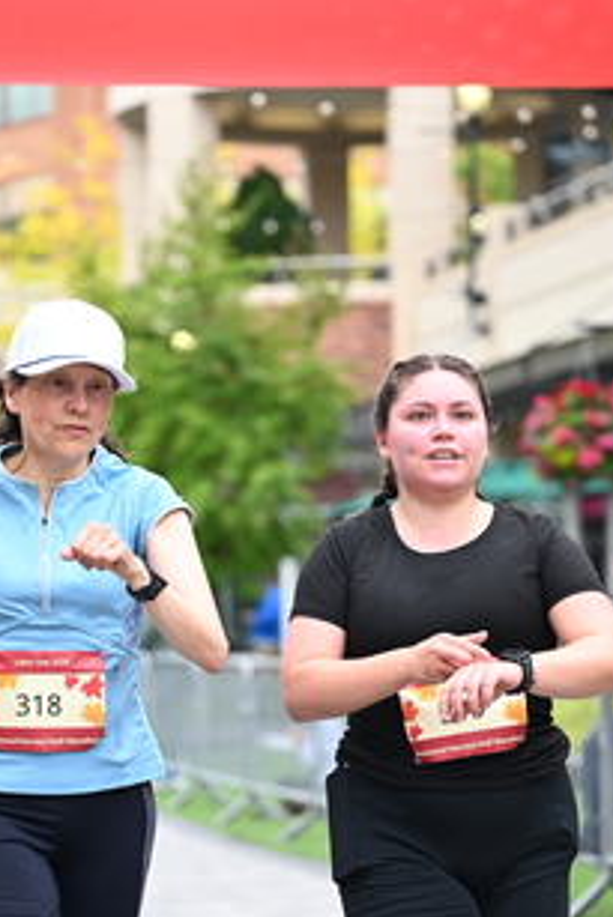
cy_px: 573
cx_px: 253
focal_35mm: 147
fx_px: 3750
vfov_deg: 13.9
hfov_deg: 9.3
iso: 640
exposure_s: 1/1600
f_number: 2.8
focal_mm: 82
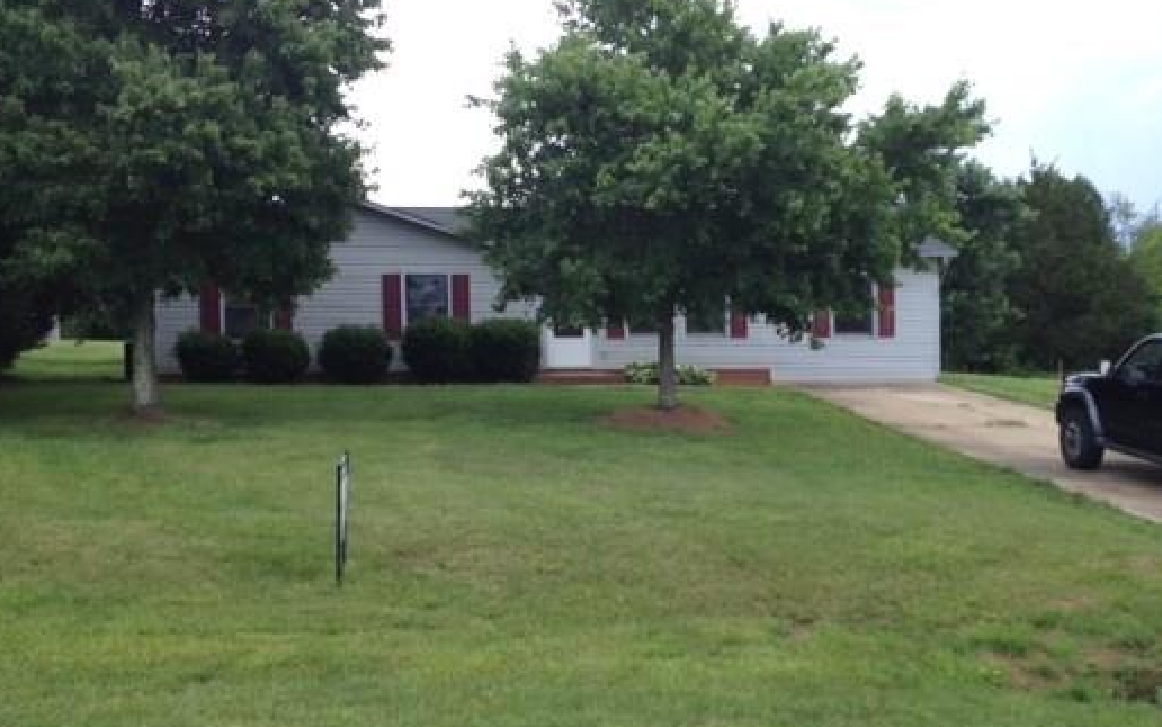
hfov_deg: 43.5
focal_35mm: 46
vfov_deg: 28.0
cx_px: 579
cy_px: 329
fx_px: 1457
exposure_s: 1/575
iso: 50
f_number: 2.4
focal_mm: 4.28
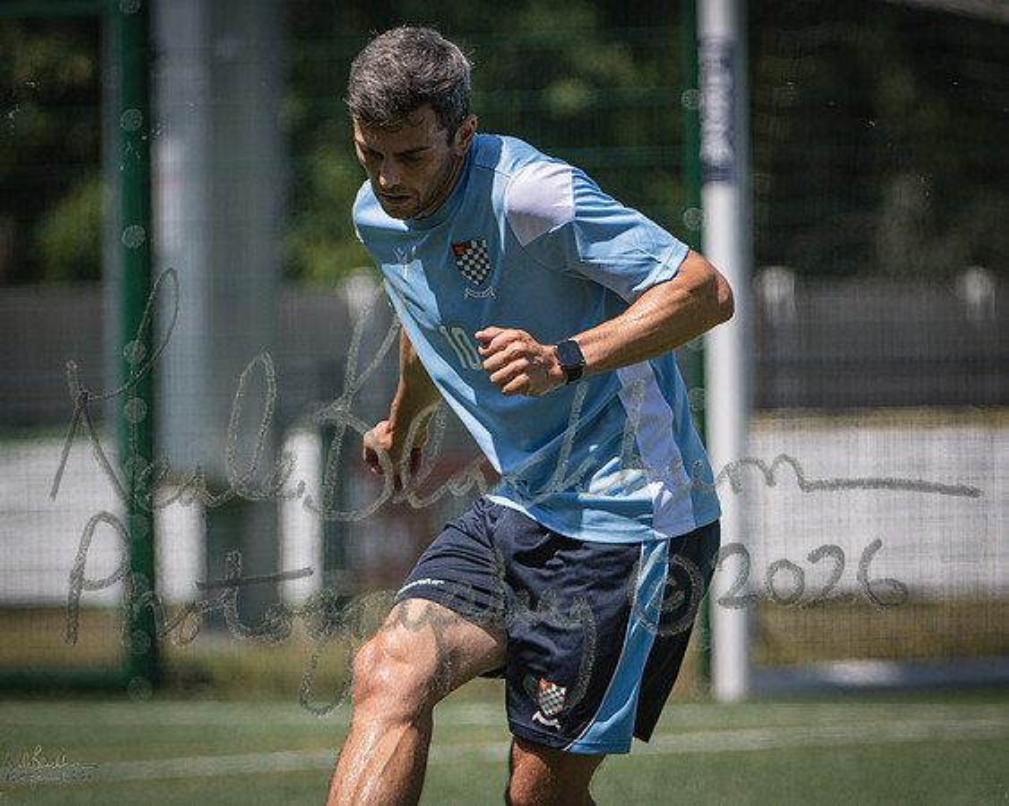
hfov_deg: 4.5
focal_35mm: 430
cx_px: 518
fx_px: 12837
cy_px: 403
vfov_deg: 3.6
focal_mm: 250
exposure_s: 1/2000
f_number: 4
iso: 200
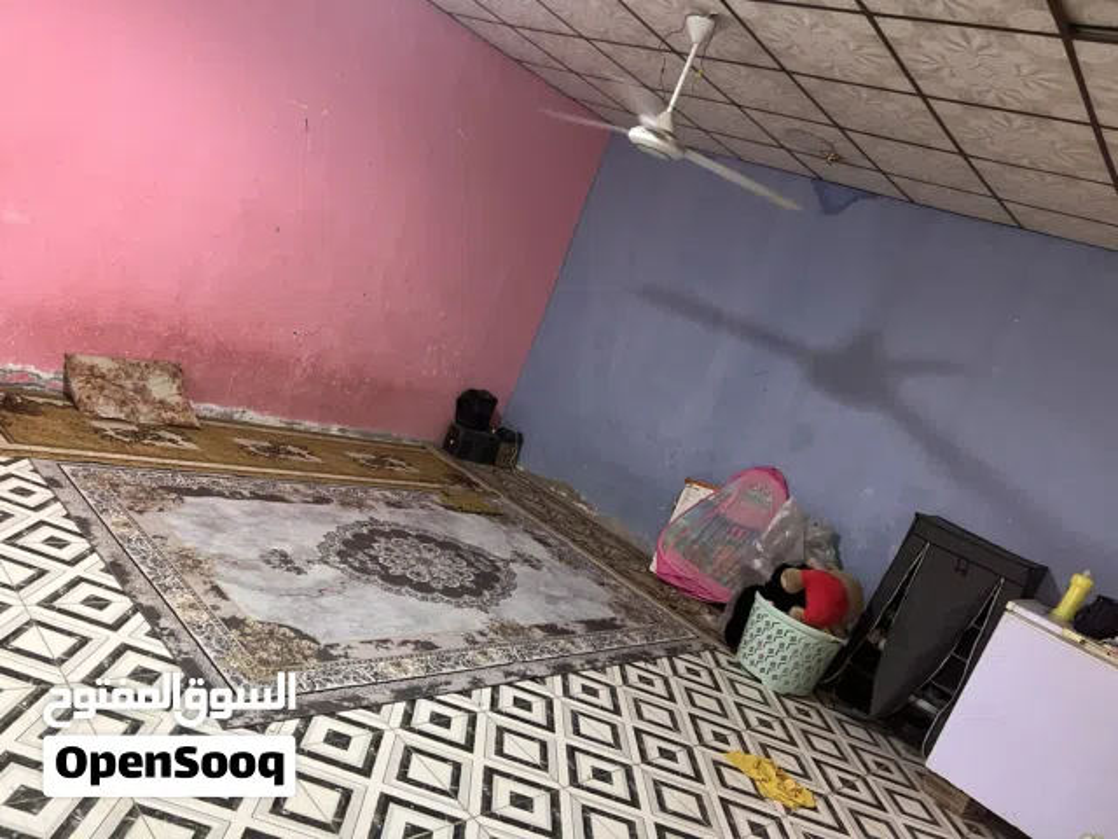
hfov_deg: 67.3
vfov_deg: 53.1
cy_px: 420
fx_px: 840
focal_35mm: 26
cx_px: 559
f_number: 1.5
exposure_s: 1/50
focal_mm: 5.7
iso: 500
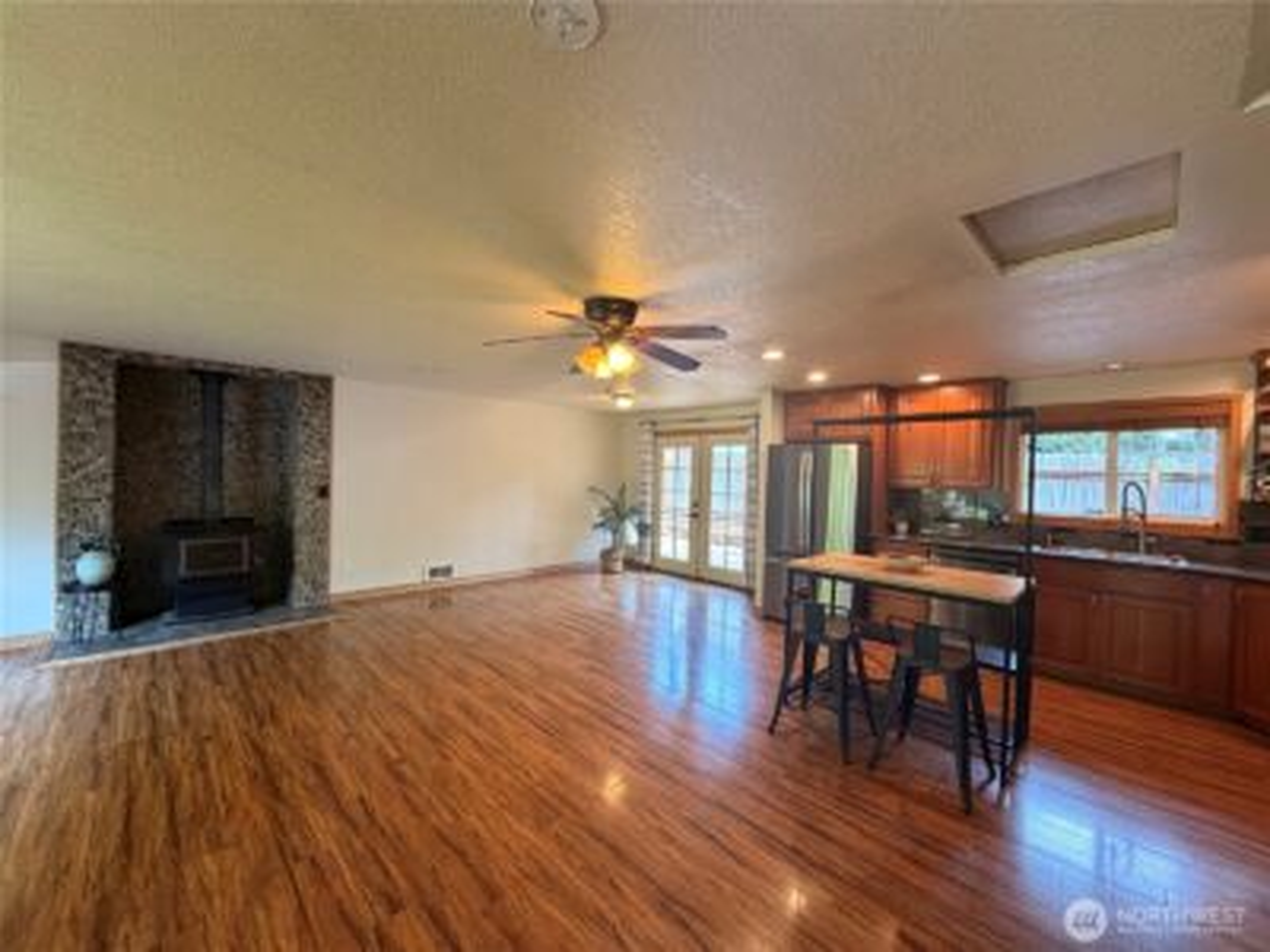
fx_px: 514
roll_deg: -1.5
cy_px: 476
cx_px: 635
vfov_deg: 85.7
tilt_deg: -0.6
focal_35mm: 14
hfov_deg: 102.1
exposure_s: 1/60
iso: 320
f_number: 2.2
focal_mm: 2.22
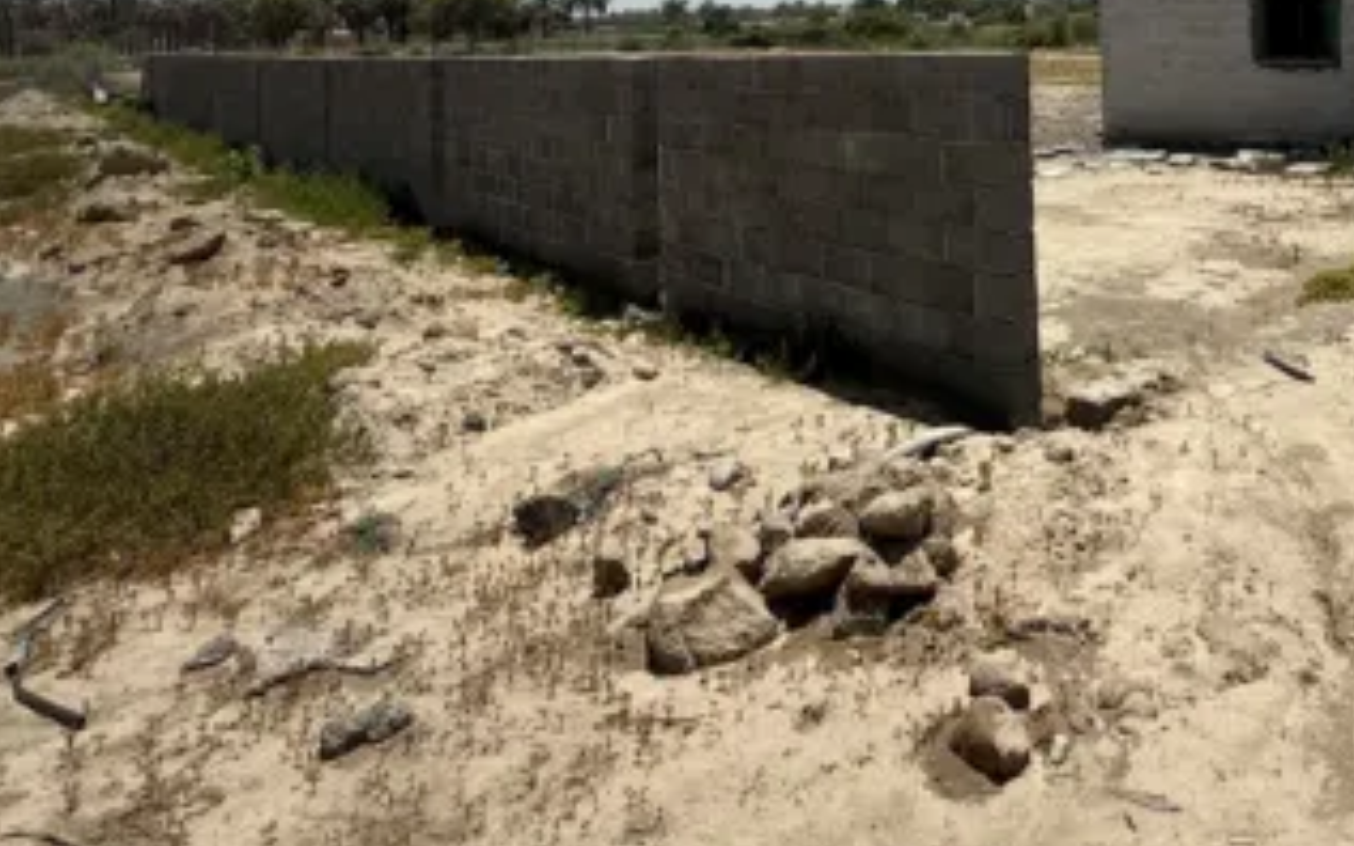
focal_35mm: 30
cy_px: -30
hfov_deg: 59.7
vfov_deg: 36.8
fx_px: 1107
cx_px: 1008
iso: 50
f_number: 2.2
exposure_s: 1/4425
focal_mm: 2.22
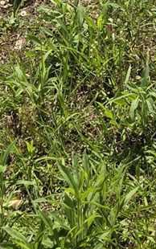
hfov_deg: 7.1
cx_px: 270
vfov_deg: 10.1
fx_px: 1230
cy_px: -348
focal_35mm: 181
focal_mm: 5.4
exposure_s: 1/2204
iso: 25
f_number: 1.8
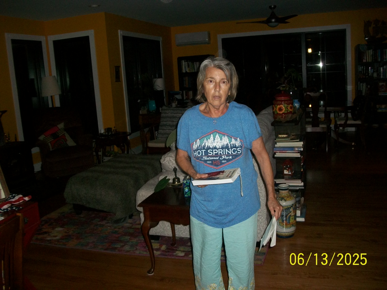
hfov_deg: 56.8
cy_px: 145
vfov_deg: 44.2
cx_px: 194
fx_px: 358
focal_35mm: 32
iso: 160
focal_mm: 5.7
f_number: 2.9
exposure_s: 1/30
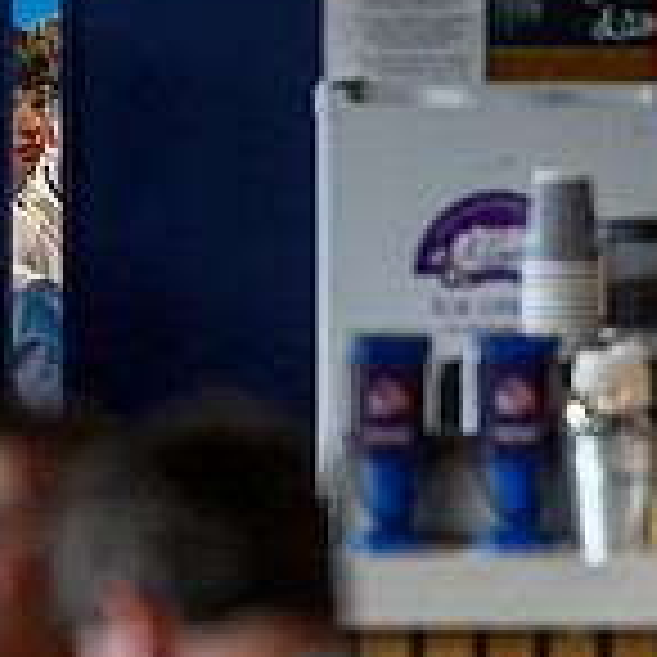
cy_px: 547
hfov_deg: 2.4
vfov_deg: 2.4
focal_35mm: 737
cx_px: -253
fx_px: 15826
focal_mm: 180
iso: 2500
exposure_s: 1/500
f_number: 3.2
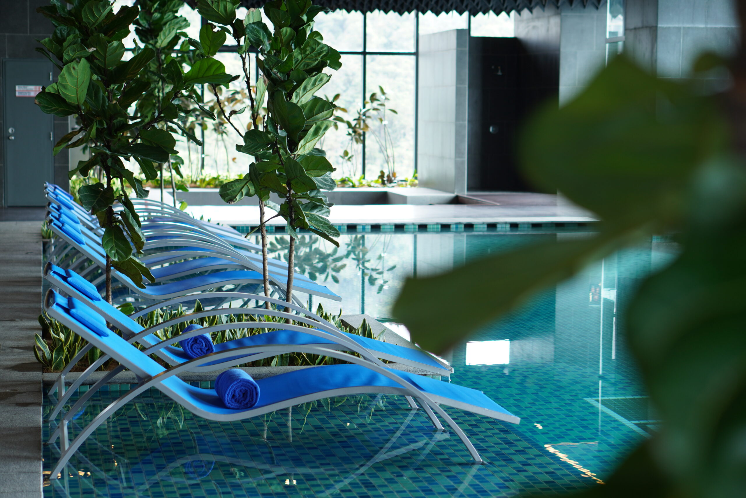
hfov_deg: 27.0
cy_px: 249
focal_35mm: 75
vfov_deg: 18.2
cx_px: 373
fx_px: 1554
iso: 100
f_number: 2.5
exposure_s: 1/60
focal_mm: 50
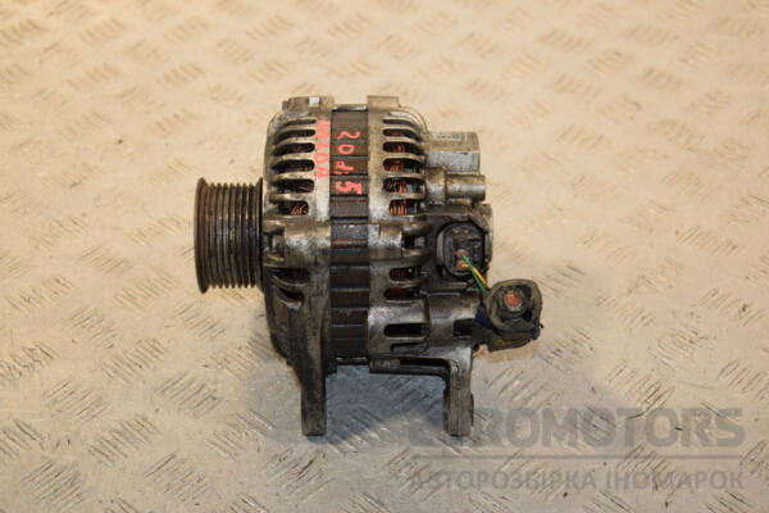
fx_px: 1538
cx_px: 384
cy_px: 256
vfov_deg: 18.9
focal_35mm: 72
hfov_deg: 28.1
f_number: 5.6
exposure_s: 1/200
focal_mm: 48
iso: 800
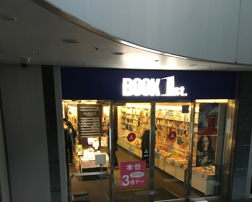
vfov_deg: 37.4
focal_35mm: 38
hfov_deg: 47.9
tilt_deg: -12.5
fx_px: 283
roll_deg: +0.9
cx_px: 126
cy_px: 169
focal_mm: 4.15
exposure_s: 1/24
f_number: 2.2
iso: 200
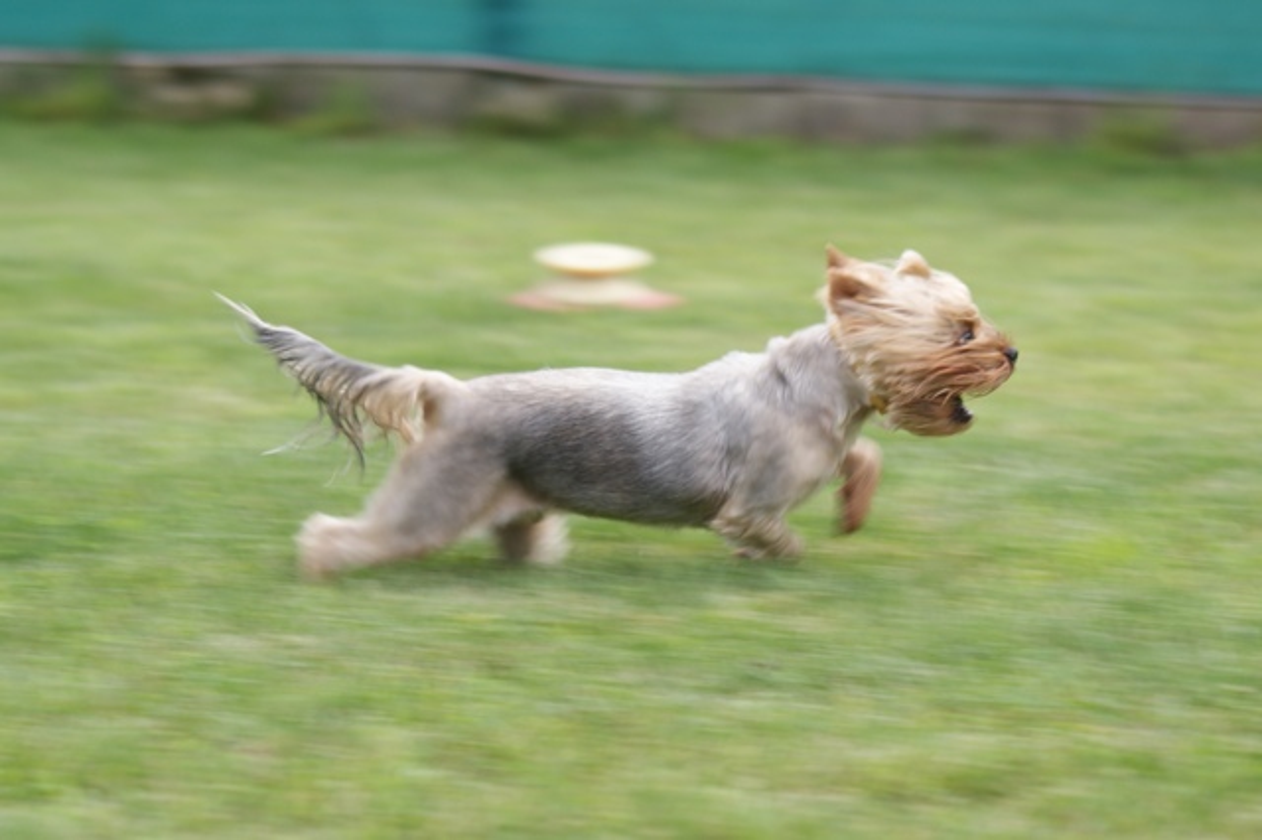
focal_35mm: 135
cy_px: 420
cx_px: 631
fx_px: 4730
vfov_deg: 10.1
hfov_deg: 15.2
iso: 100
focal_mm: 90
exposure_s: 1/250
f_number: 5
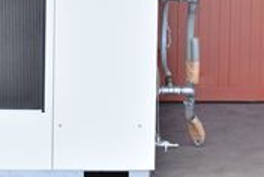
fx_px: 1722
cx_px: 40
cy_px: -51
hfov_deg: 8.7
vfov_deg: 5.8
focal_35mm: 234
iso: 1250
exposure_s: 1/800
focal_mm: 55
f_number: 6.3
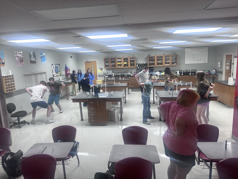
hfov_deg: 71.6
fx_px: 165
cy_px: 90
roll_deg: +3.3
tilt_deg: -8.1
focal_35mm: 24
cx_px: 119
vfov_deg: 56.8
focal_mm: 6.86
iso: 200
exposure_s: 1/60
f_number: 1.78
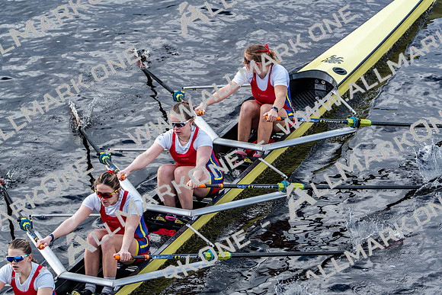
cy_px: 148
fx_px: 3795
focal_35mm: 309
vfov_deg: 4.5
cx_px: 221
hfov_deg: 6.7
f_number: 6.3
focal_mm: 309
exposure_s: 1/1250
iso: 1000
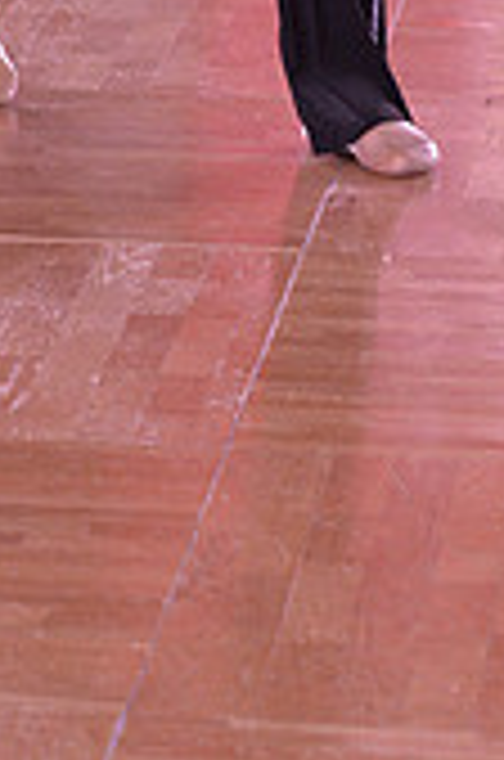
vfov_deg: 4.6
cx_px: -52
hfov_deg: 3.1
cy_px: -540
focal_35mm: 447
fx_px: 9425
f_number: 6.3
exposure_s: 1/250
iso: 2000
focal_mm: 130
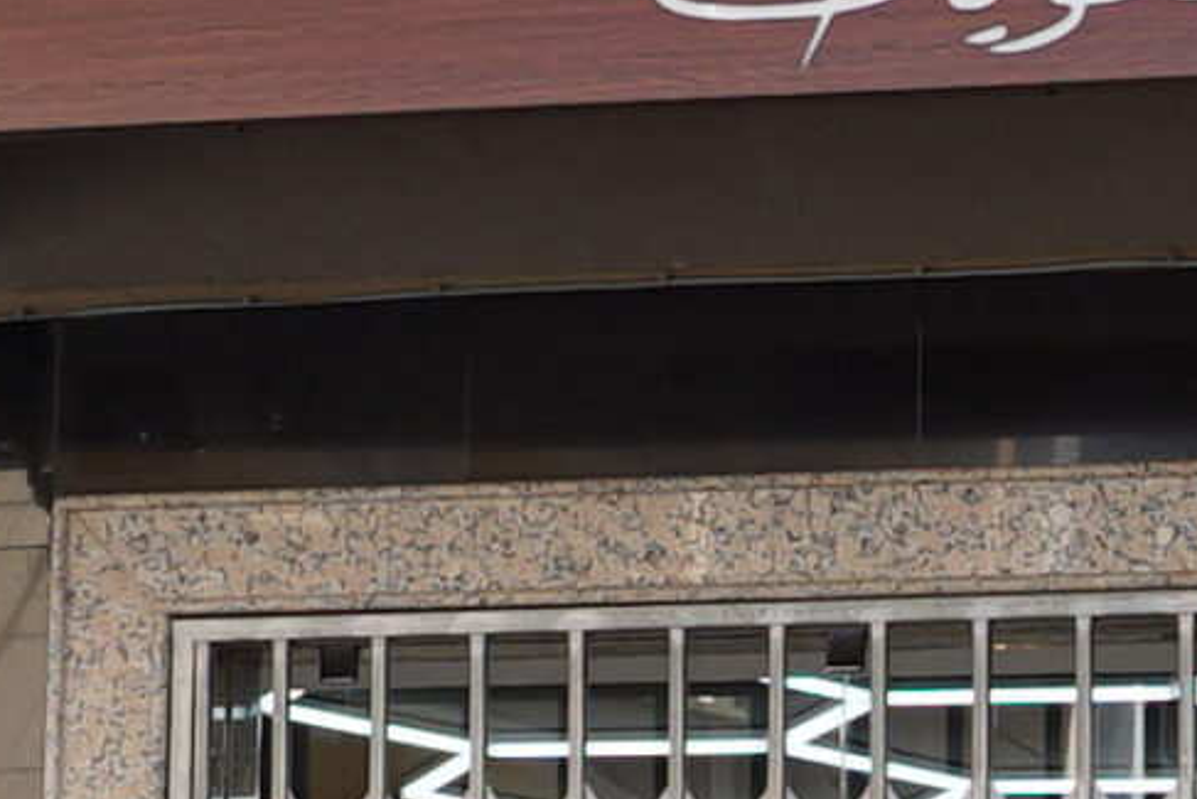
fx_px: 7350
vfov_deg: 6.1
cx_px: 951
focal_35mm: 221
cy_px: 1255
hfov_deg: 9.3
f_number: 5
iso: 100
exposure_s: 1/200
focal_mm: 28
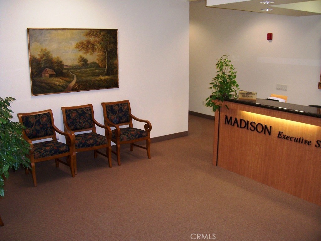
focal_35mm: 34
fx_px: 315
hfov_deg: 54.0
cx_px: 160
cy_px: 120
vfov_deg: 41.8
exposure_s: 1/60
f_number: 2.7
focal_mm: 5.6
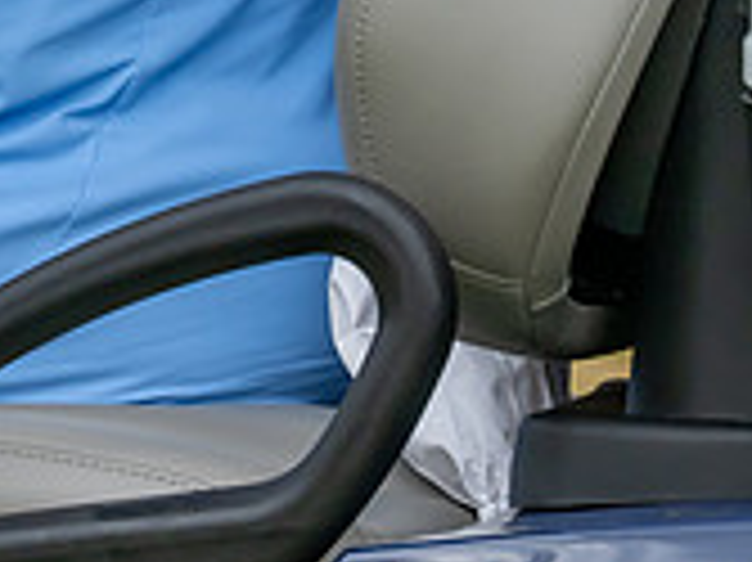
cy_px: -191
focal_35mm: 997
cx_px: -249
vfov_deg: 1.5
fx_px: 21643
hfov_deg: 2.0
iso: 450
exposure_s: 1/500
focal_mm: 170
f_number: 5
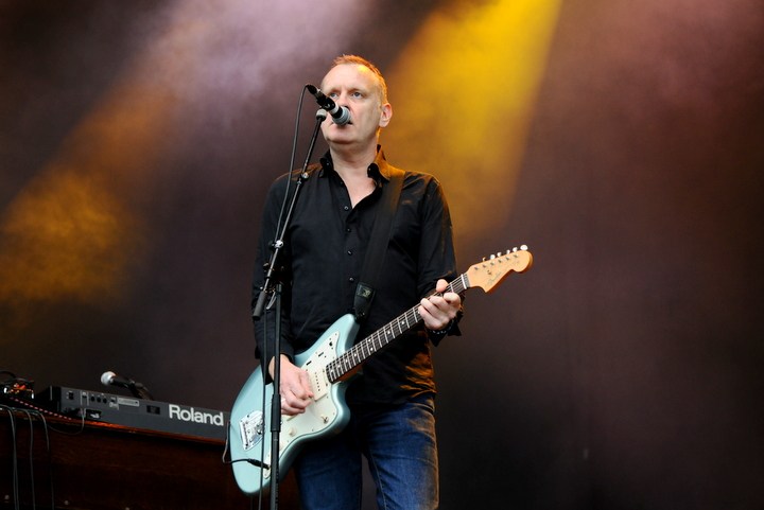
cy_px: 255
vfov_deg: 15.9
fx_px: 1826
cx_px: 382
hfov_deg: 23.6
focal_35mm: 86
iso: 800
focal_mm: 86
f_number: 4
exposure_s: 1/200
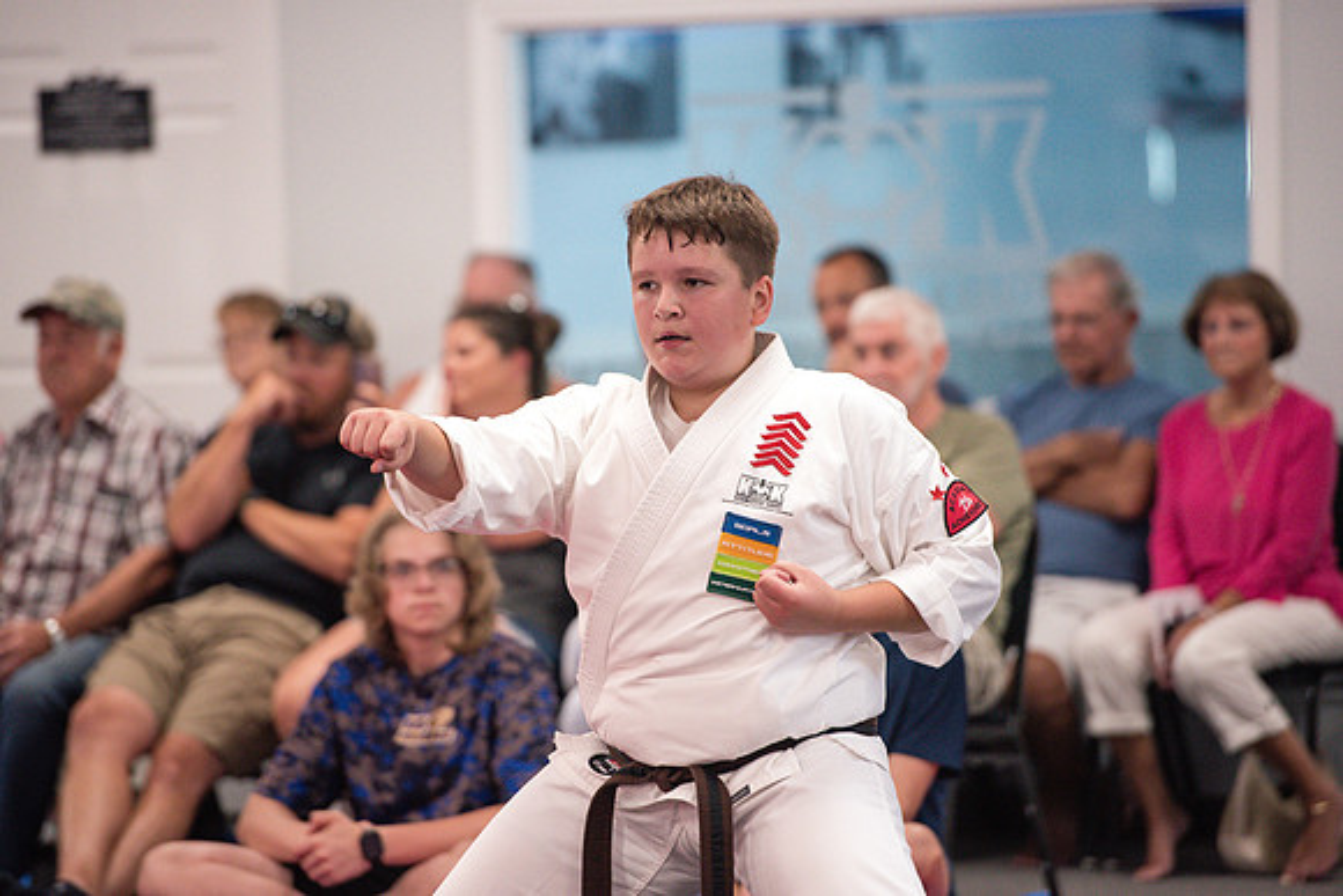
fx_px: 7463
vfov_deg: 6.9
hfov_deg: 10.3
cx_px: 672
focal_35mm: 200
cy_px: 448
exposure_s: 1/400
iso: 1600
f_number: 3.5
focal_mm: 200
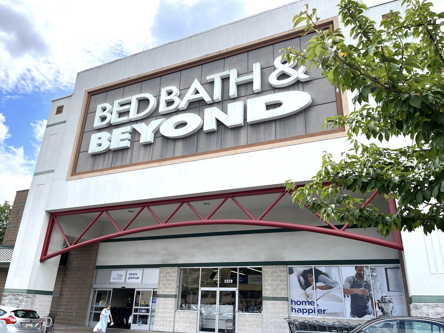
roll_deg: -1.1
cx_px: 222
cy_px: 166
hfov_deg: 67.3
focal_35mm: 26
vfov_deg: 53.1
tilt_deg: +22.1
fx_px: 333
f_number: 1.6
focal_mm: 5.1
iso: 50
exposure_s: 1/2222
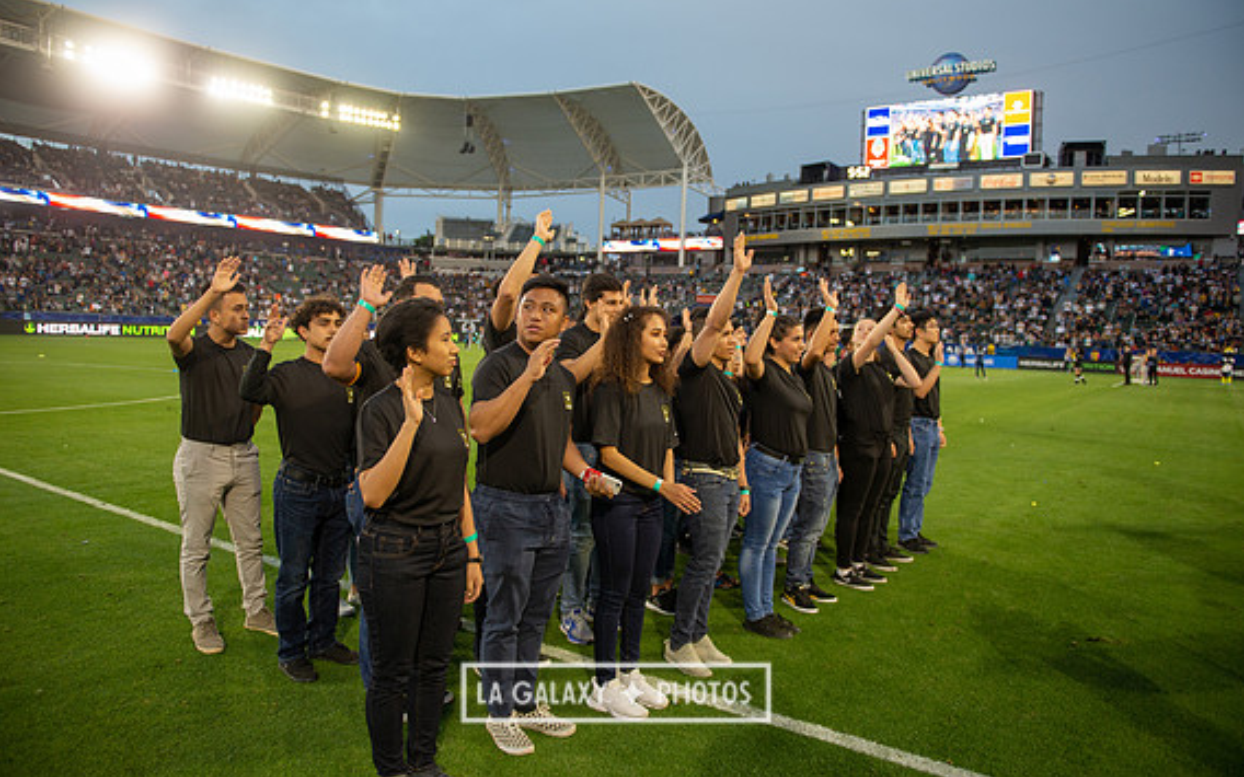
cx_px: 615
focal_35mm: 25
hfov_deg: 72.5
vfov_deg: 49.2
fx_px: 848
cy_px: 364
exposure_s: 1/500
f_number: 2.8
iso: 400
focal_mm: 24
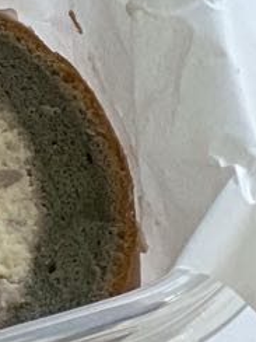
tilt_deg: -45.9
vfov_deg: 4.4
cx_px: -438
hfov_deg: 3.3
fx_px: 4358
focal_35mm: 442
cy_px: -399
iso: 100
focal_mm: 9
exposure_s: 1/121
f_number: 2.8
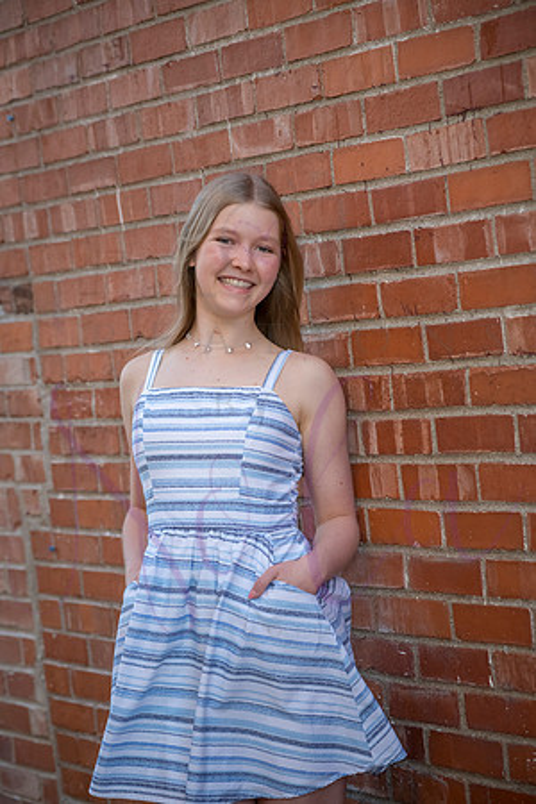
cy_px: 402
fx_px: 2345
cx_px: 268
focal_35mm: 105
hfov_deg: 13.0
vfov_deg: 19.5
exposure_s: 1/500
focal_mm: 105
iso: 800
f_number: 5
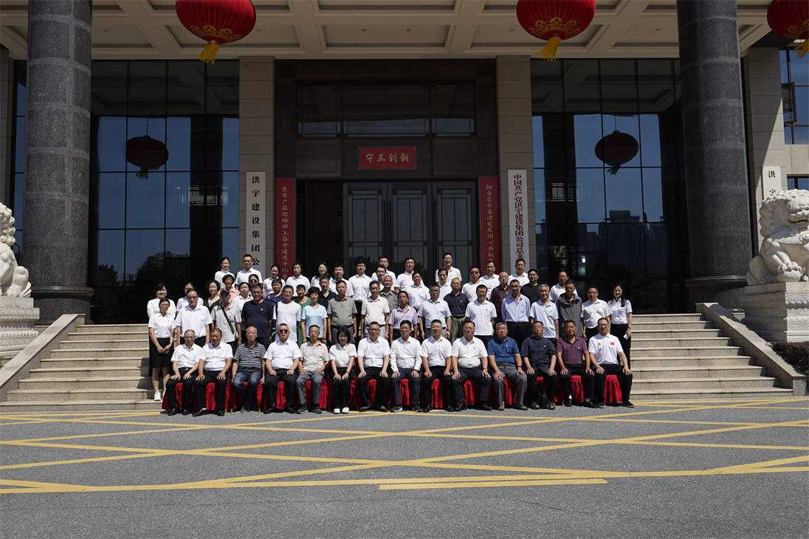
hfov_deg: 61.9
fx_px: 674
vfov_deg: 43.6
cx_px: 404
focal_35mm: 30
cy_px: 270
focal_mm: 20
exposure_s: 1/500
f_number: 8
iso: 100
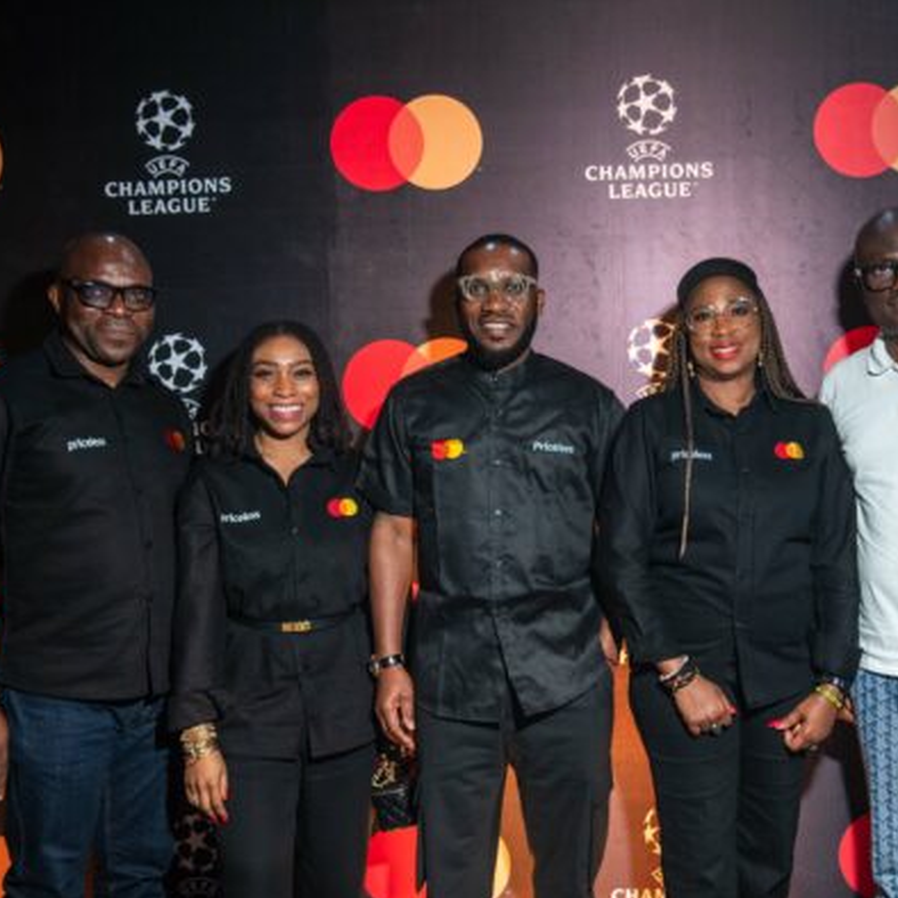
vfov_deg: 38.3
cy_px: 452
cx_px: 618
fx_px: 1291
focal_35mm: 44
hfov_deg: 37.8
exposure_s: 1/200
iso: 1600
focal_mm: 34
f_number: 3.5
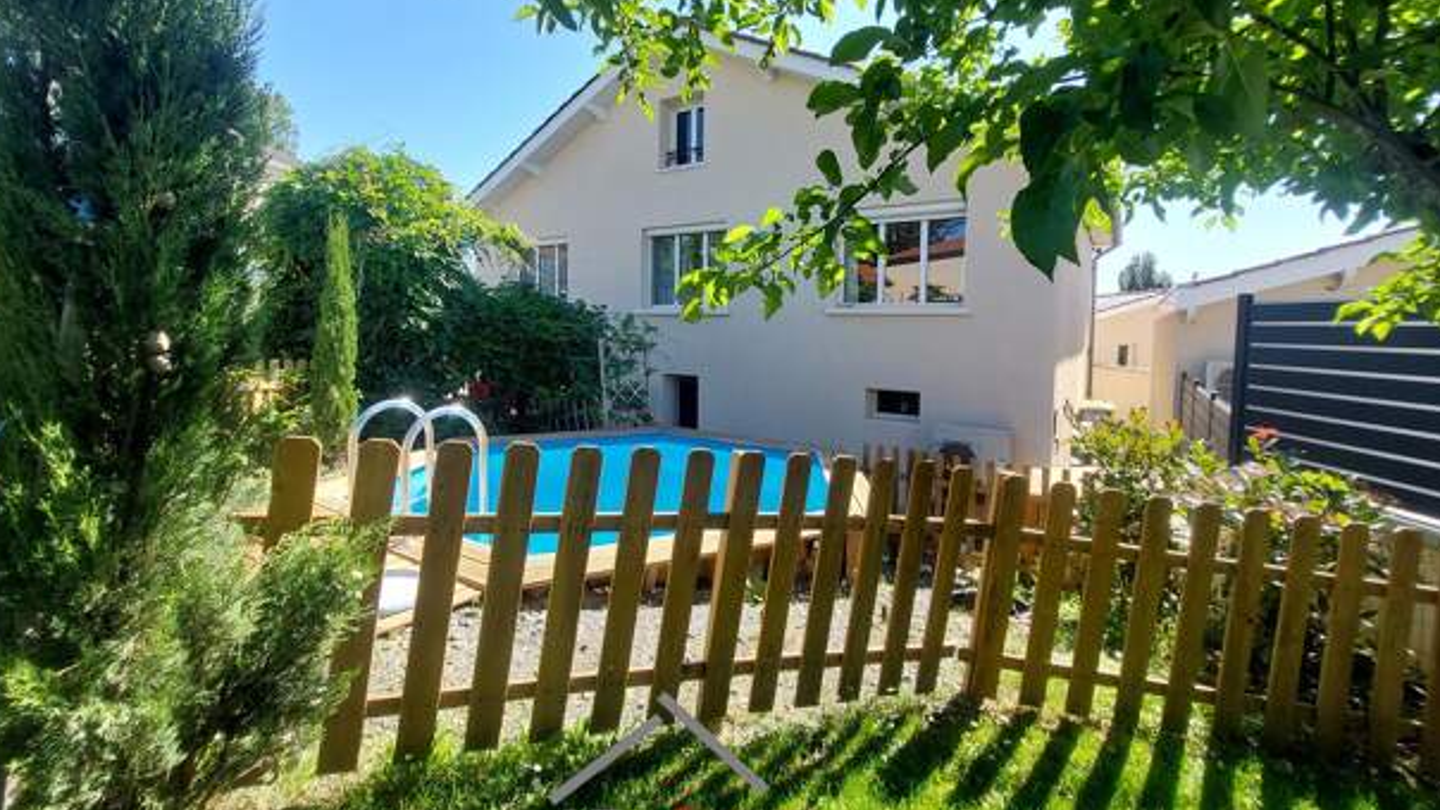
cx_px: 730
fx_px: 573
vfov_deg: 70.4
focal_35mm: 15
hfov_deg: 103.0
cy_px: 362
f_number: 2.2
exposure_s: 1/324
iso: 50
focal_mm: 1.74
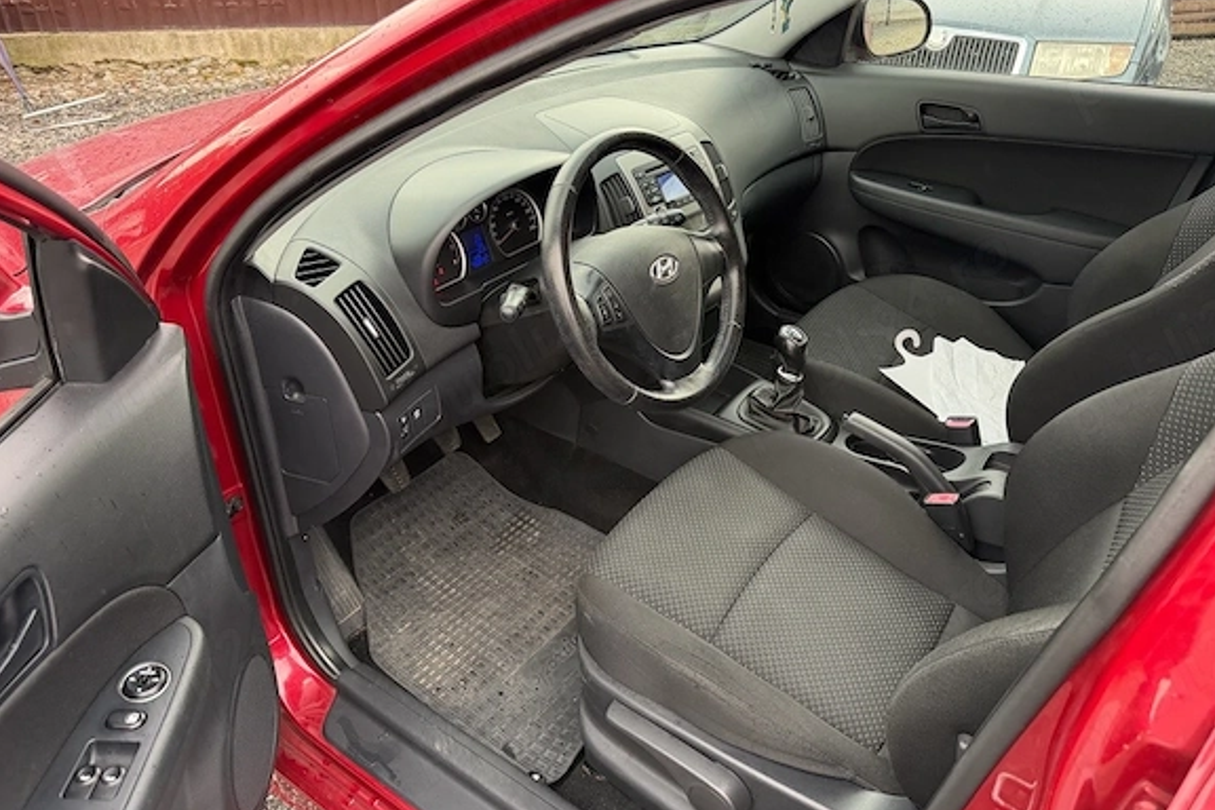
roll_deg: +1.0
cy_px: 348
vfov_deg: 49.4
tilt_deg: -31.2
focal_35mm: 26
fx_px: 877
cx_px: 629
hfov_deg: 69.4
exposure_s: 1/118
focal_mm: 6.76
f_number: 1.78
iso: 200
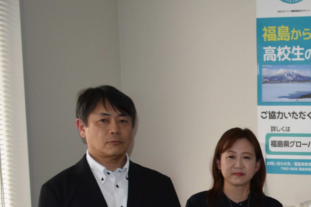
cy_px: 283
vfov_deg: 13.1
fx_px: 864
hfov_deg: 18.5
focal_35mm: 100
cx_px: 438
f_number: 3.8
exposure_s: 1/60
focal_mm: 22
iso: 800
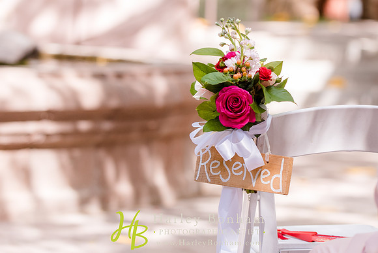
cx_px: 232
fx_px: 2054
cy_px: 92
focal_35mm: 196
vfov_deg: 7.0
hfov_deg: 10.5
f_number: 2.8
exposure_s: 1/500
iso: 200
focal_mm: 116
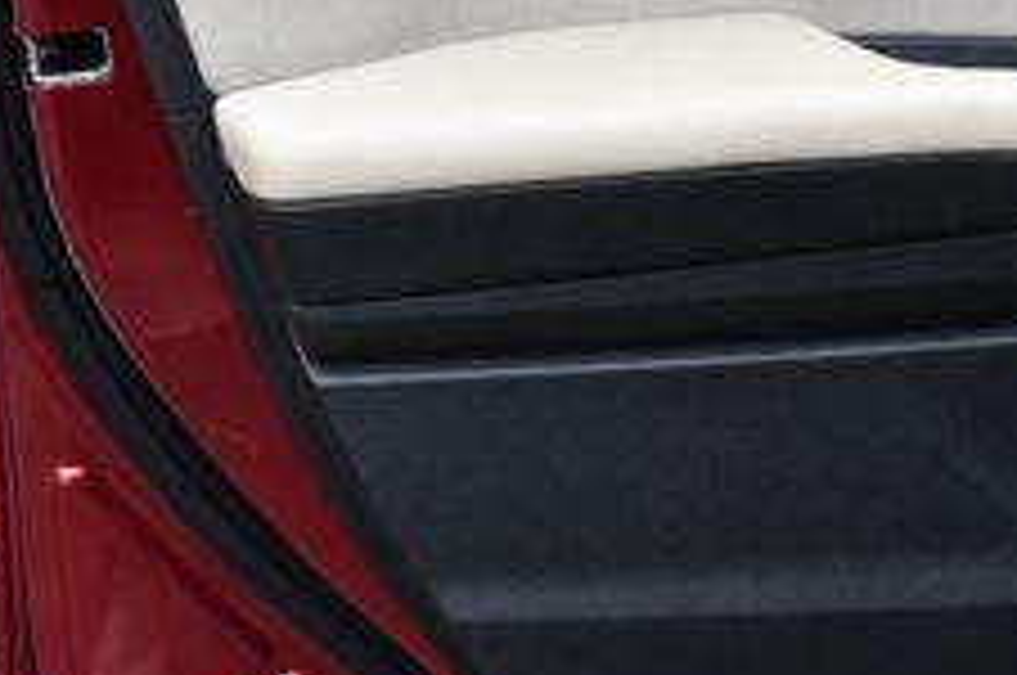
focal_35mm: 102
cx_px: 1156
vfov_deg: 13.2
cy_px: 45
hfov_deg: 19.1
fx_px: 2877
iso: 360
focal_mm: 24
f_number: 5.6
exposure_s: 1/250
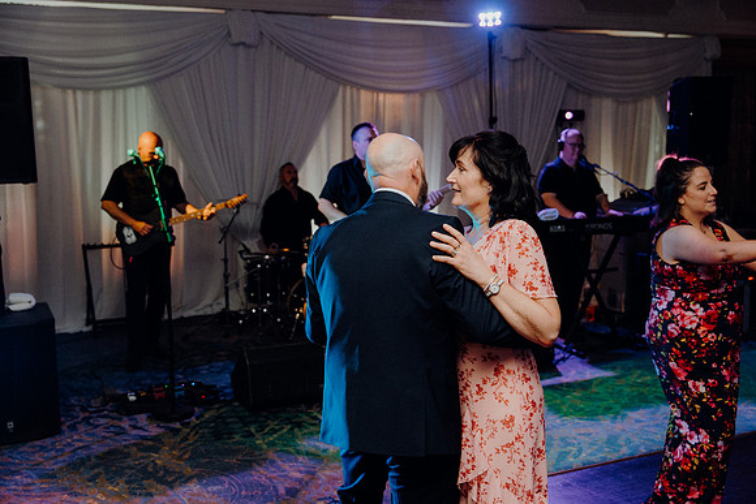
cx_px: 378
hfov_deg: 47.4
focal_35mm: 41
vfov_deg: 32.6
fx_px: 861
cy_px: 252
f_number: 3.5
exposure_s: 1/200
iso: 2500
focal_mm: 41
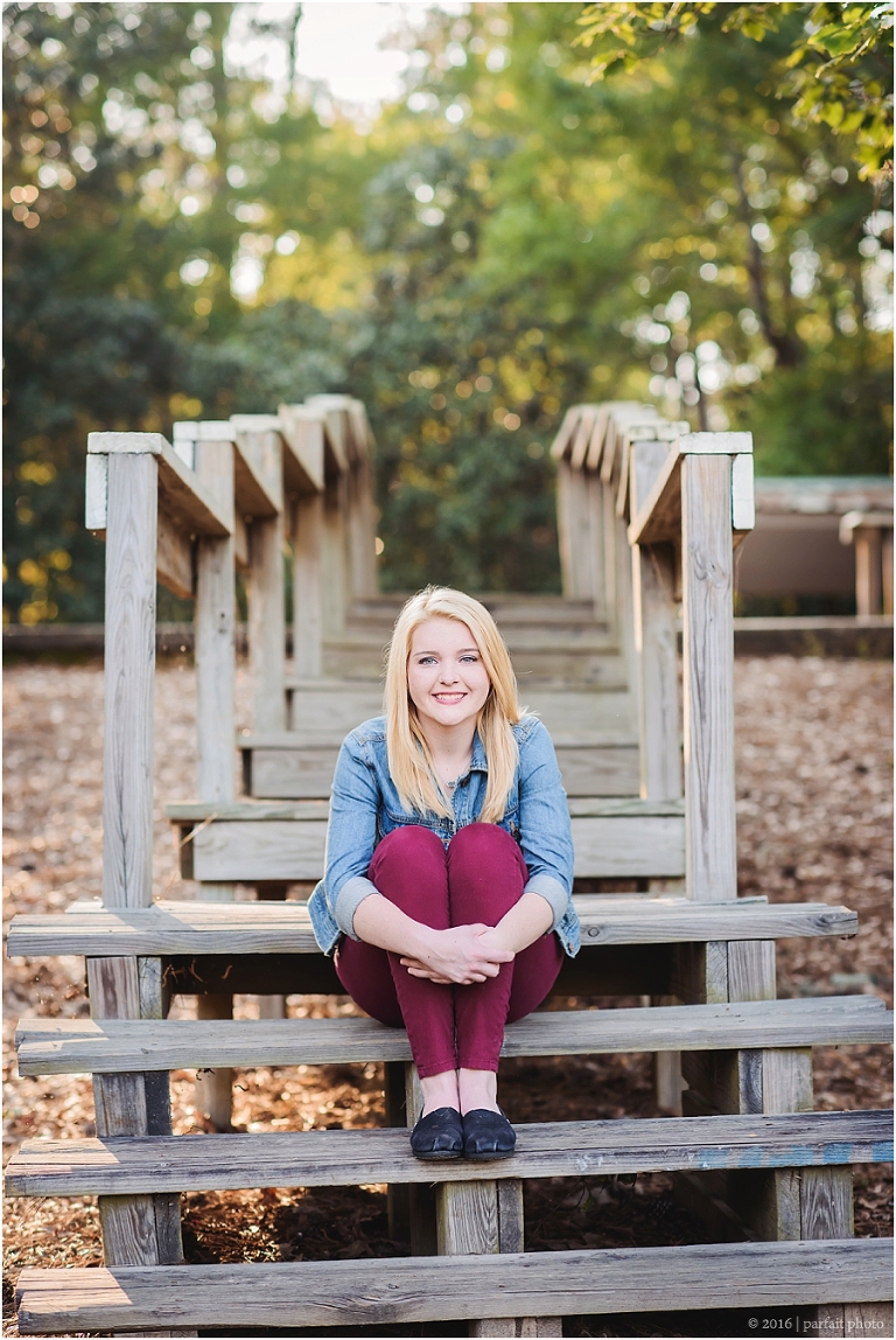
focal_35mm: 85
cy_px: 670
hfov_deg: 16.1
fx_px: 3165
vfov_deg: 23.9
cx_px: 448
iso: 500
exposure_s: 1/500
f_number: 2.8
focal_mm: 85
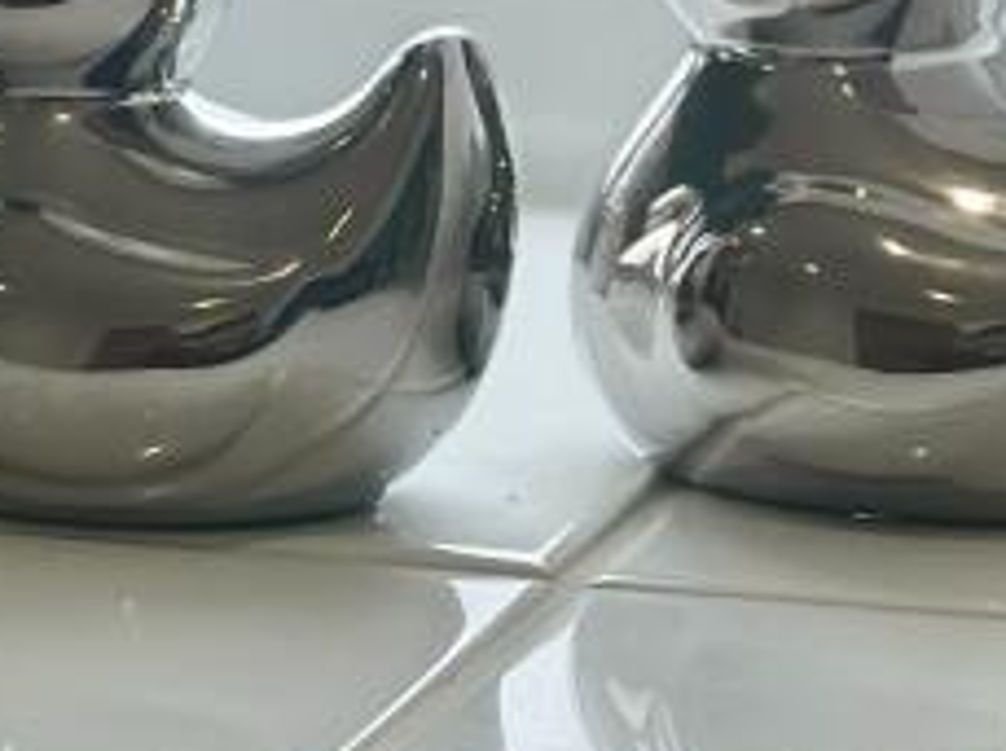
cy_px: 44
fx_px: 6238
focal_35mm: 215
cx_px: -101
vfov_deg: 6.9
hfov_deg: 9.1
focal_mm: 6.86
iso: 80
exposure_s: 1/919
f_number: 1.78
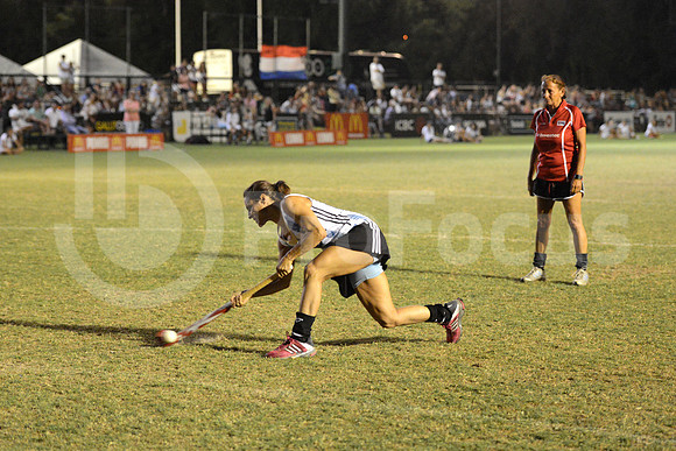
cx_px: 338
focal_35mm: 90
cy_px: 226
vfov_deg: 15.2
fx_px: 1690
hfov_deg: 22.6
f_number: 2.8
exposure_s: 1/250
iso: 6400
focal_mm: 90
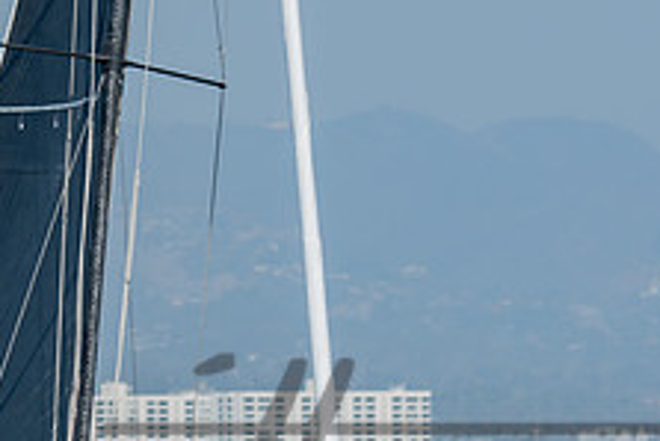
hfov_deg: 2.7
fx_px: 14125
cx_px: -104
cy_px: 497
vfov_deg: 1.8
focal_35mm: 770
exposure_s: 1/500
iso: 100
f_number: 5.6
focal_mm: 185
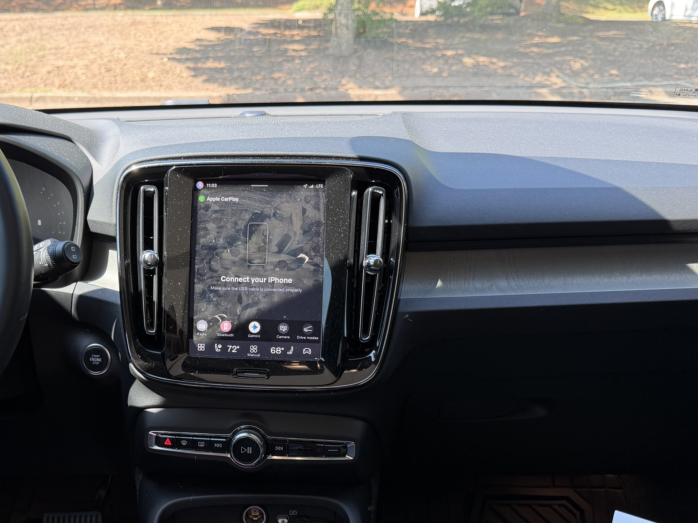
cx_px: 252
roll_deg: +0.5
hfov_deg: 47.3
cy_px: 331
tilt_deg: -19.8
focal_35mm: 39
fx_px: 786
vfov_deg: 36.6
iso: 100
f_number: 1.78
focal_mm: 6.76
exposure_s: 1/193
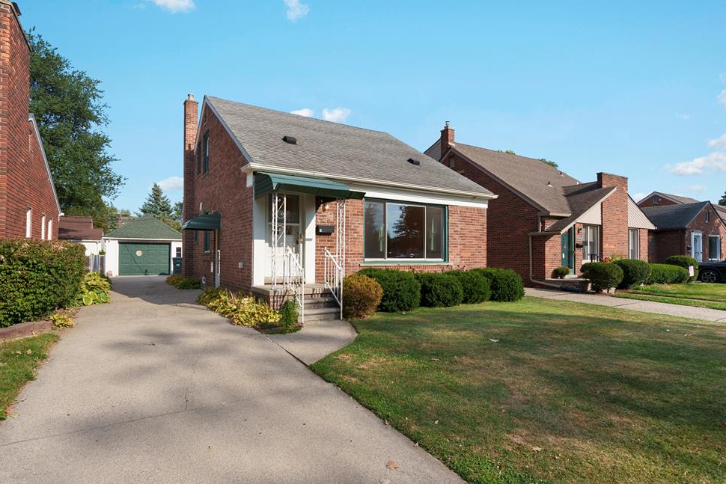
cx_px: 361
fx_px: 383
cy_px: 249
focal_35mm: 19
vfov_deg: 64.6
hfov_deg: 86.9
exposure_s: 1/800
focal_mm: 18
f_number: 4
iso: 100
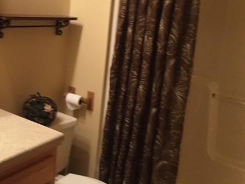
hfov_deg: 39.6
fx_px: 333
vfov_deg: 30.7
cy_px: 65
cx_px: 70
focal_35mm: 47
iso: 200
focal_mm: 3.3
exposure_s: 1/24
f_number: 2.4
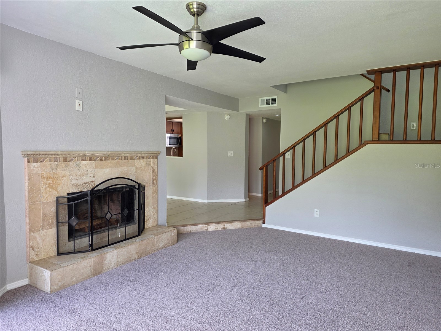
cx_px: 220
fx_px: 293
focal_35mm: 23
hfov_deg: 73.9
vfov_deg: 58.9
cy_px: 166
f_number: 1.7
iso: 100
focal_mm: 6.3
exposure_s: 1/120
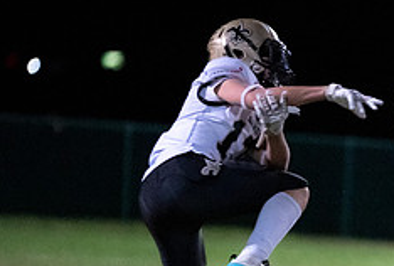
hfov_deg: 3.4
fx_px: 6581
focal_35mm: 599
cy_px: 302
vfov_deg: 2.3
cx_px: 500
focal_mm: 200
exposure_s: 1/1000
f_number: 2.8
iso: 12800
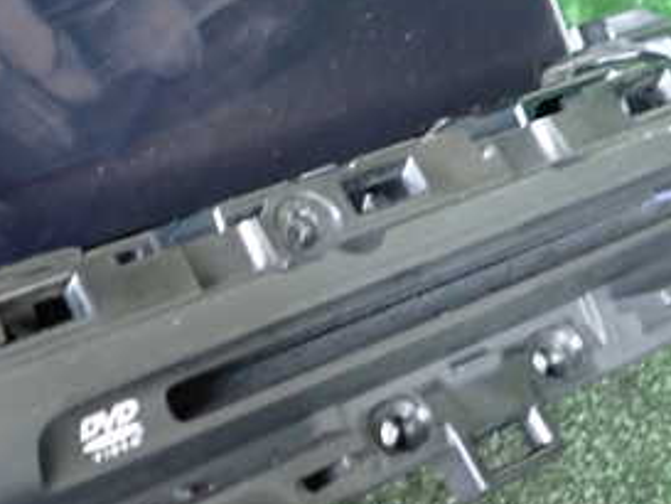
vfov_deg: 22.0
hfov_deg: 28.9
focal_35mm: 66
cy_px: 111
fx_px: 1280
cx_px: 160
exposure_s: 1/30
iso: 800
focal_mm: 5.4
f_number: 2.3
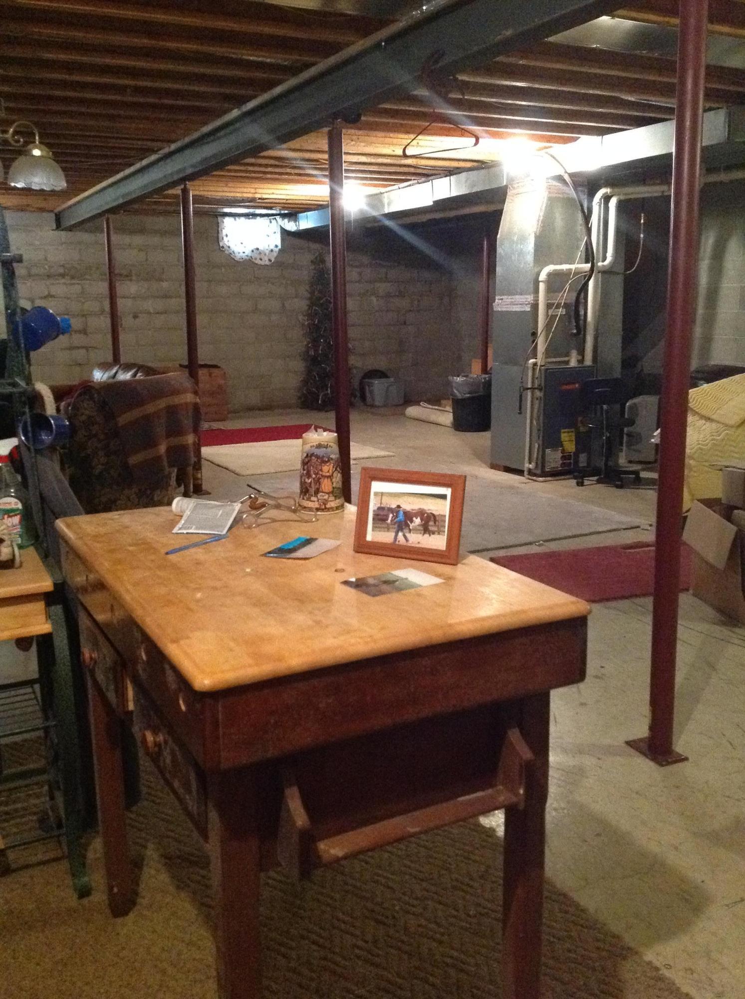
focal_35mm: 35
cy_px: 500
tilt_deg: -11.4
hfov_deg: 40.6
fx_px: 1007
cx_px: 372
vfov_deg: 52.7
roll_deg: +0.7
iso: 800
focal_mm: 4.28
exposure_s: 1/15
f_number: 2.4
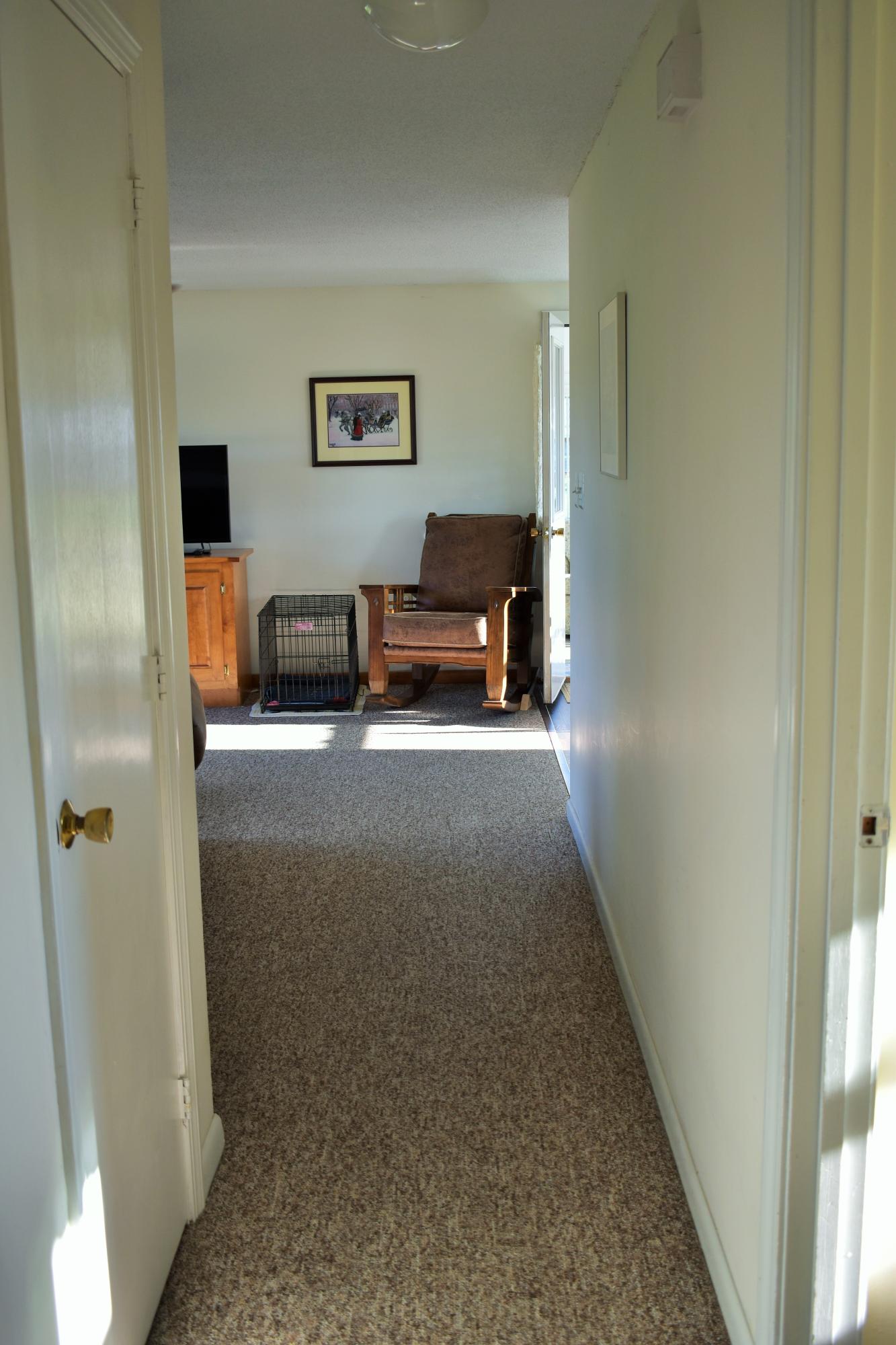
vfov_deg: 53.1
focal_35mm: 36
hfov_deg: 36.9
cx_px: 448
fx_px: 1344
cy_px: 672
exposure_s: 1/80
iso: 200
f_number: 3.8
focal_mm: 24
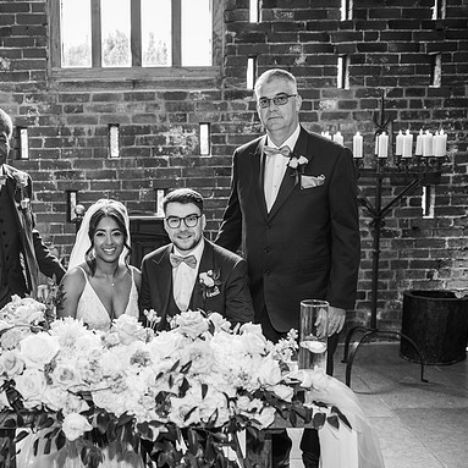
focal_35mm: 45
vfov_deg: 37.6
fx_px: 688
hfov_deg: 37.0
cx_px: 139
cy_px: 235
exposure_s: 1/200
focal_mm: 35
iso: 800
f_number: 2.2
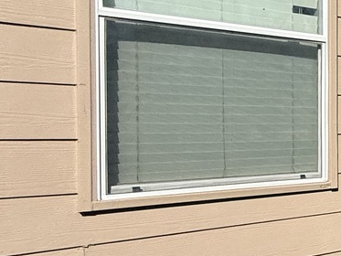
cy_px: 142
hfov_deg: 20.7
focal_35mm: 54
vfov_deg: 27.0
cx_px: 646
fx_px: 532
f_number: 2.2
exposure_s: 1/3891
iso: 50
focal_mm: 2.22
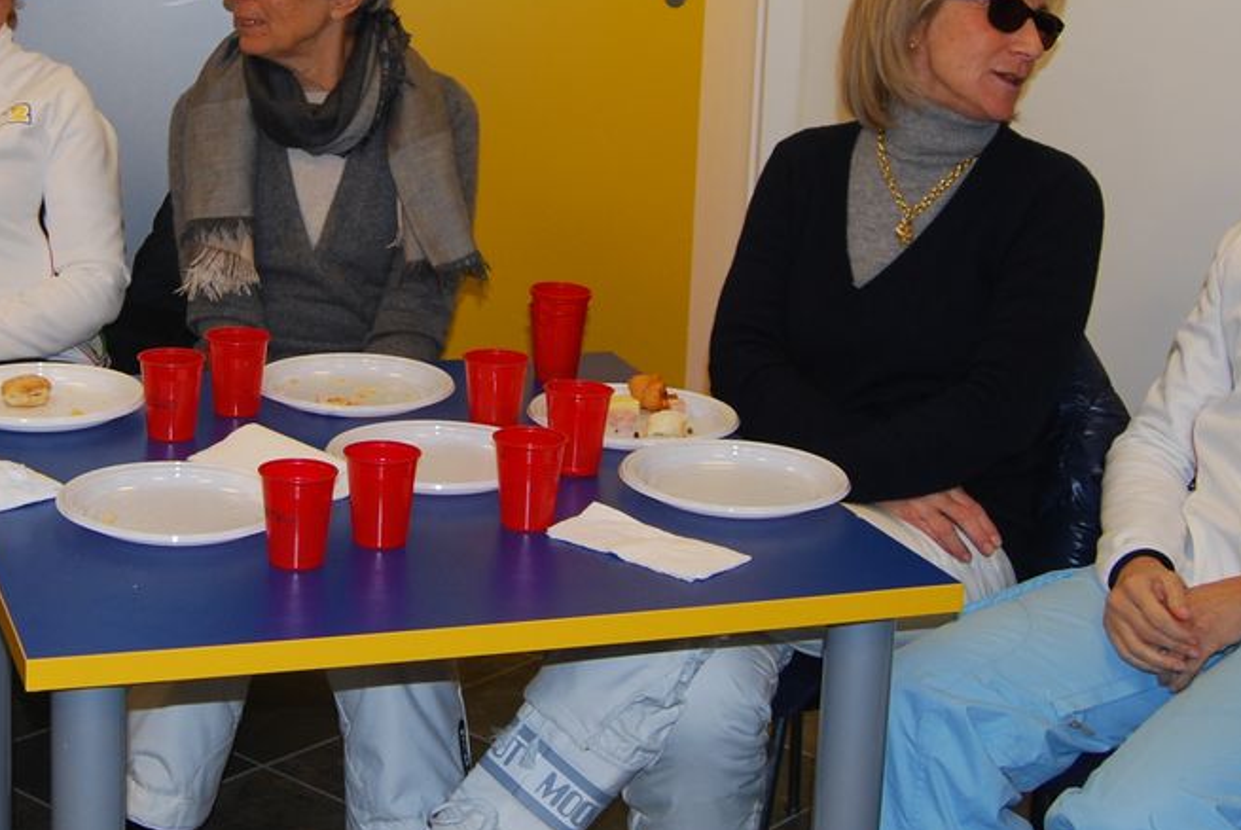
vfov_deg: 20.5
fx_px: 2277
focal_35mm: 66
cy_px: 204
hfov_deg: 30.0
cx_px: 315
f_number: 3.5
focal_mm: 18
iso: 200
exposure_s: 1/60
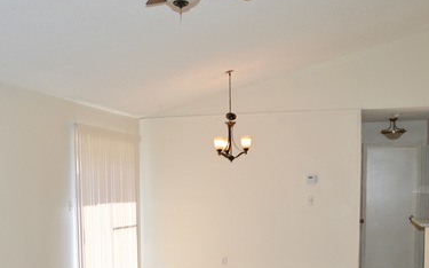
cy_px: 231
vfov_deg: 26.6
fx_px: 549
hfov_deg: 42.2
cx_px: 146
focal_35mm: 47
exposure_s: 1/125
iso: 140
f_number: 4
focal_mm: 18
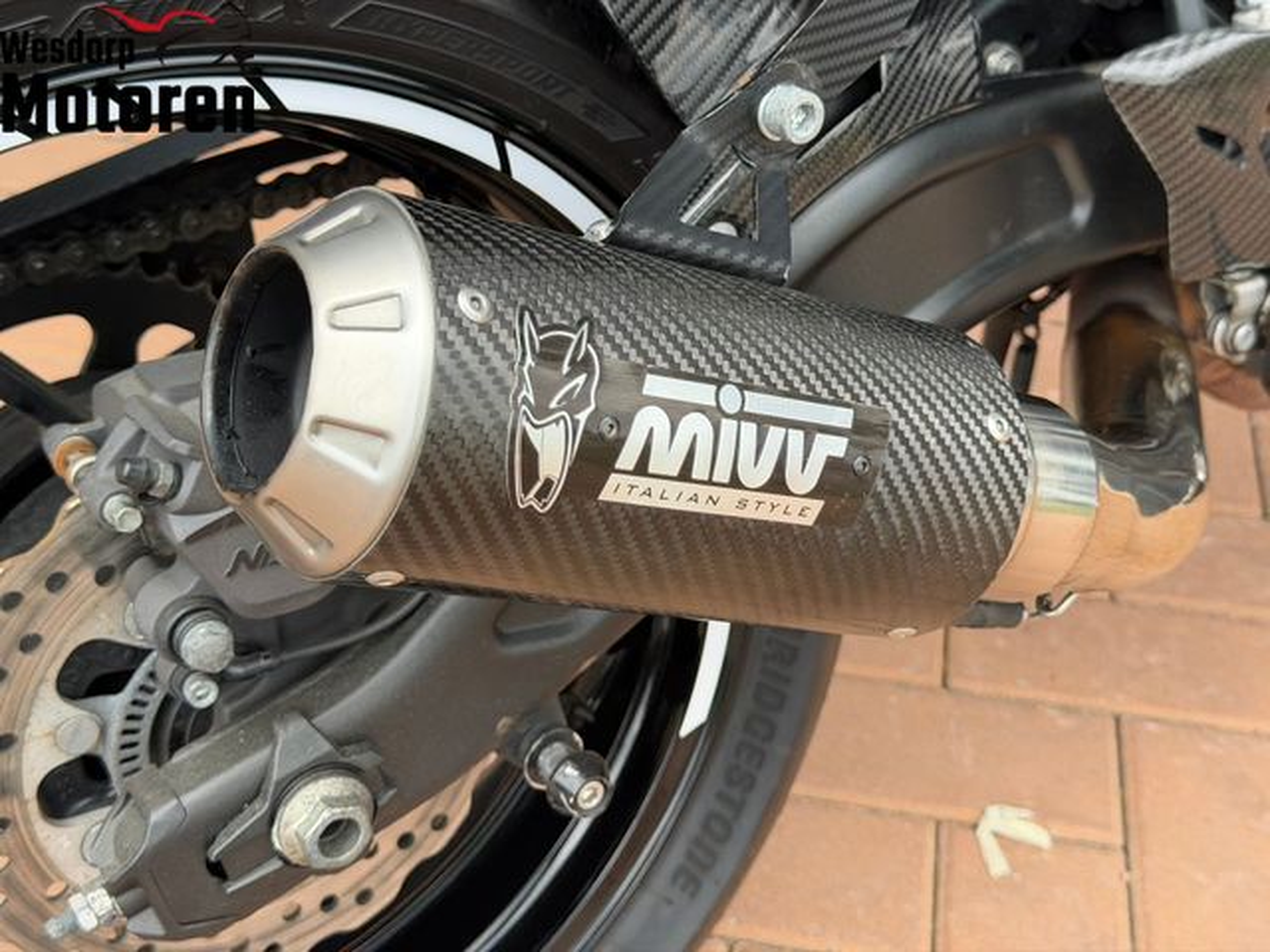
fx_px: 1761
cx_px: 635
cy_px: 476
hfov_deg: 39.7
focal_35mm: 48
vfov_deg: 30.3
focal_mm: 6.76
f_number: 1.78
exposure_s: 1/906
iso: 100
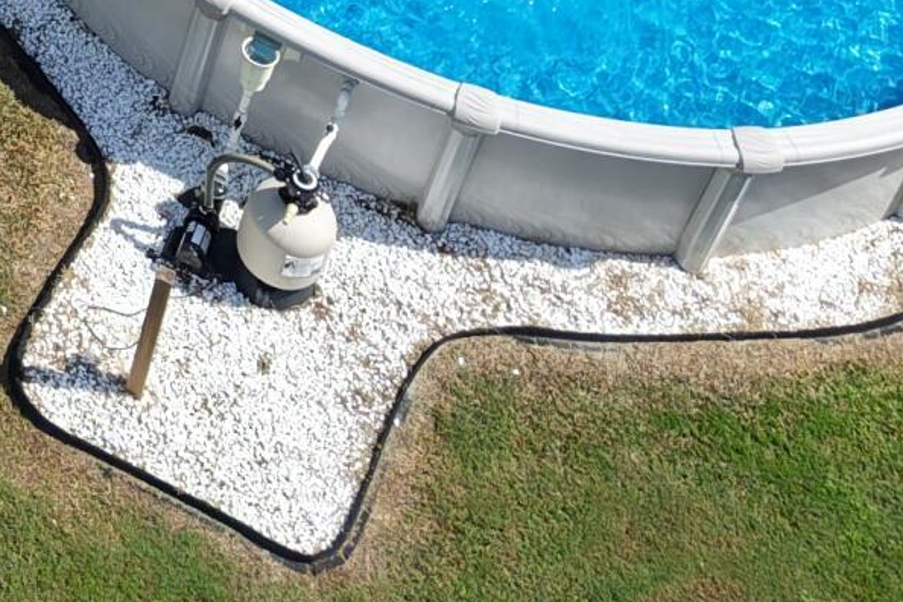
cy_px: -961
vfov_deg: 9.4
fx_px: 3160
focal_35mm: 126
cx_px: -816
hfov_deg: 14.1
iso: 150
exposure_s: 1/4000
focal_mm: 8.67
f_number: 1.8
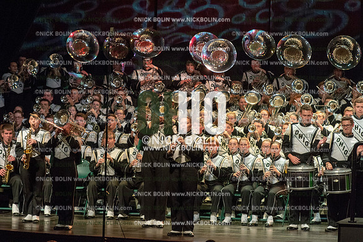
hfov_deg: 10.6
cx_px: 182
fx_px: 1965
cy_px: 121
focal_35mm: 195
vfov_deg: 7.0
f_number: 5.6
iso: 8000
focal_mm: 195
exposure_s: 1/400
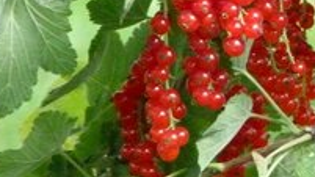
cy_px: -94
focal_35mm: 2083
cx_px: 478
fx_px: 17396
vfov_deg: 0.6
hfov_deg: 1.0
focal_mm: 107.9
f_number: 5.2
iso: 800
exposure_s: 1/200
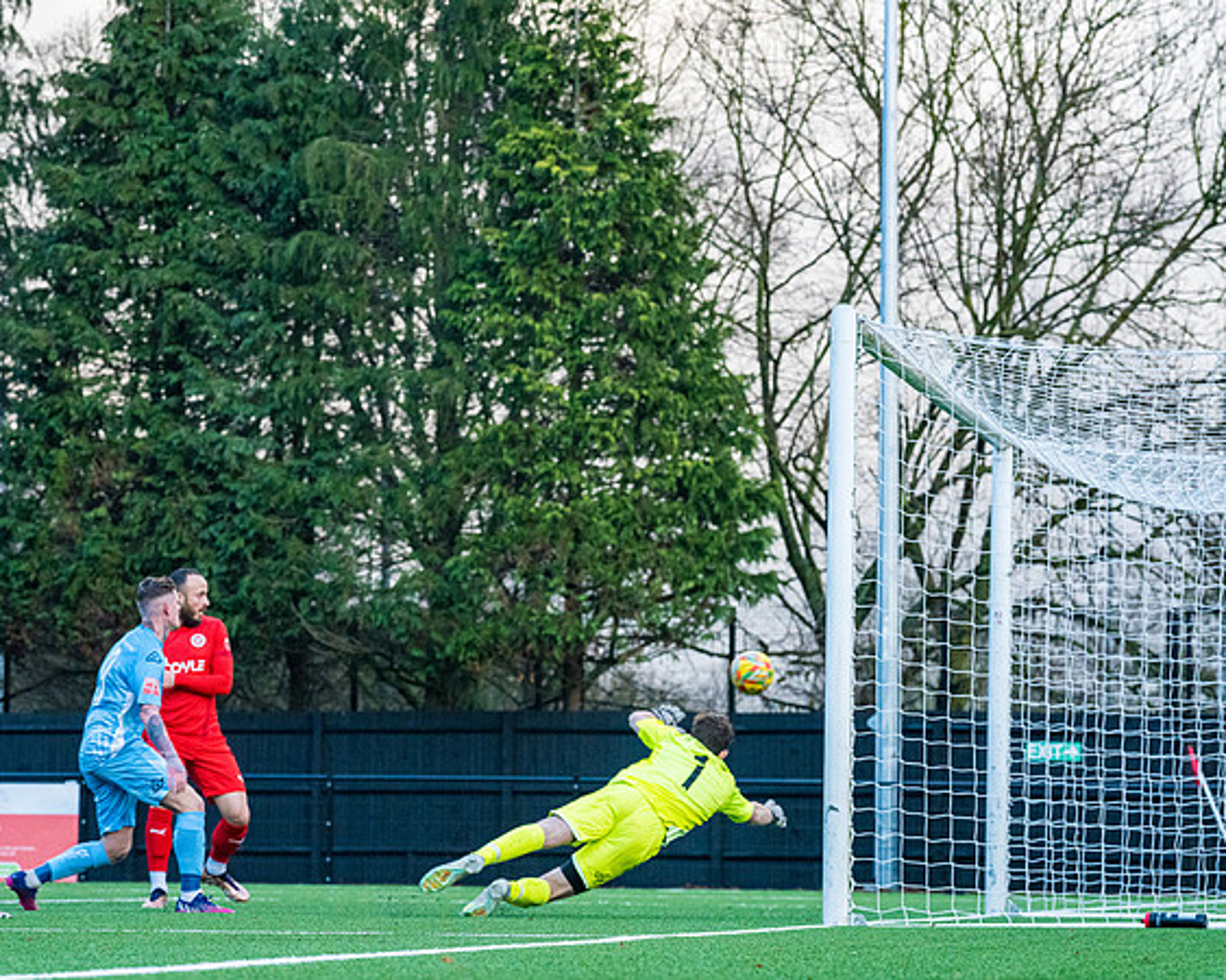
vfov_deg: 8.6
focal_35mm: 180
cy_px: 560
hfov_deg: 10.7
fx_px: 6545
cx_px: 589
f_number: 6.3
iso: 4000
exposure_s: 1/640
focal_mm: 135
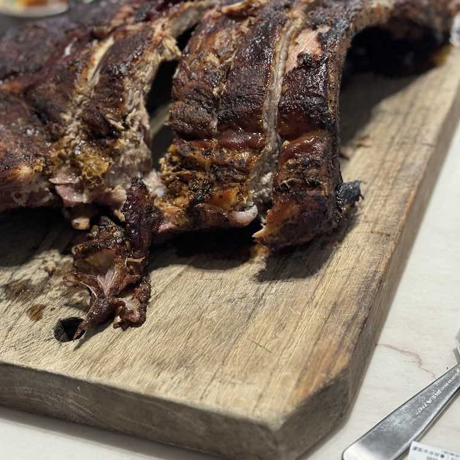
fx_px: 902
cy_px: 186
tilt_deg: -37.8
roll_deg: +7.8
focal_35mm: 60
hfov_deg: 28.6
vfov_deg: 28.5
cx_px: 231
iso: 500
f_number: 1.78
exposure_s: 1/33
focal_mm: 6.76
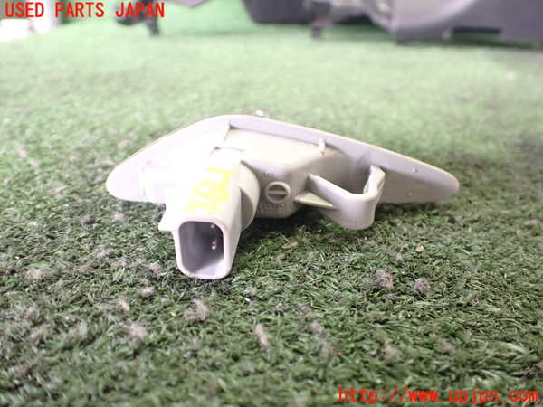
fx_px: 471
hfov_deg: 60.0
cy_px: 204
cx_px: 272
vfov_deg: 46.8
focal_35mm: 30
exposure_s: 1/40
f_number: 2.3
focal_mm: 5.4
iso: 800
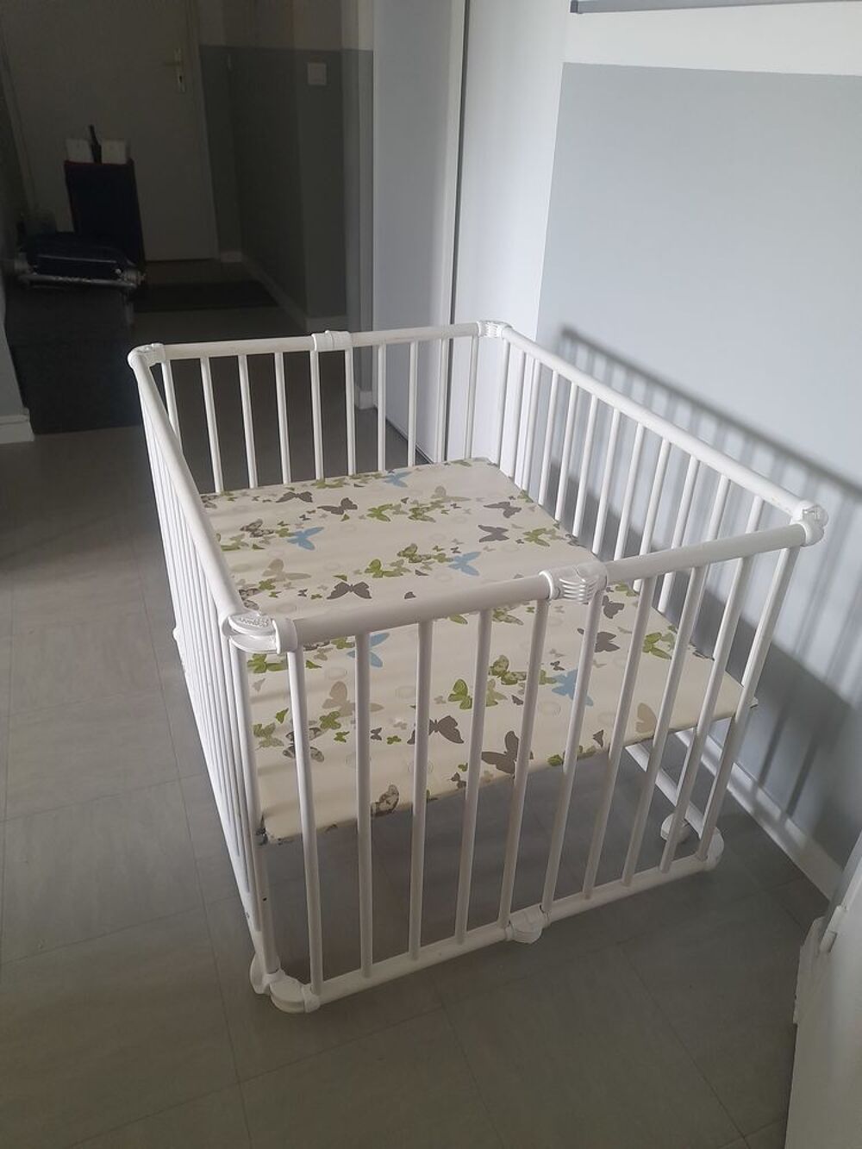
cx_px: 431
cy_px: 574
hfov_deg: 54.9
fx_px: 830
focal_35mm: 25
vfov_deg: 69.4
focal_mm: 4.6
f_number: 2
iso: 250
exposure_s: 1/50
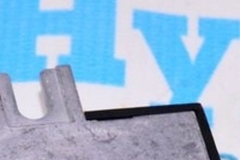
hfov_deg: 8.3
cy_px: 268
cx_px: -20
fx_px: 1639
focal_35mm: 246
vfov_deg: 5.5
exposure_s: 1/200
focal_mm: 32
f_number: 8
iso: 1600
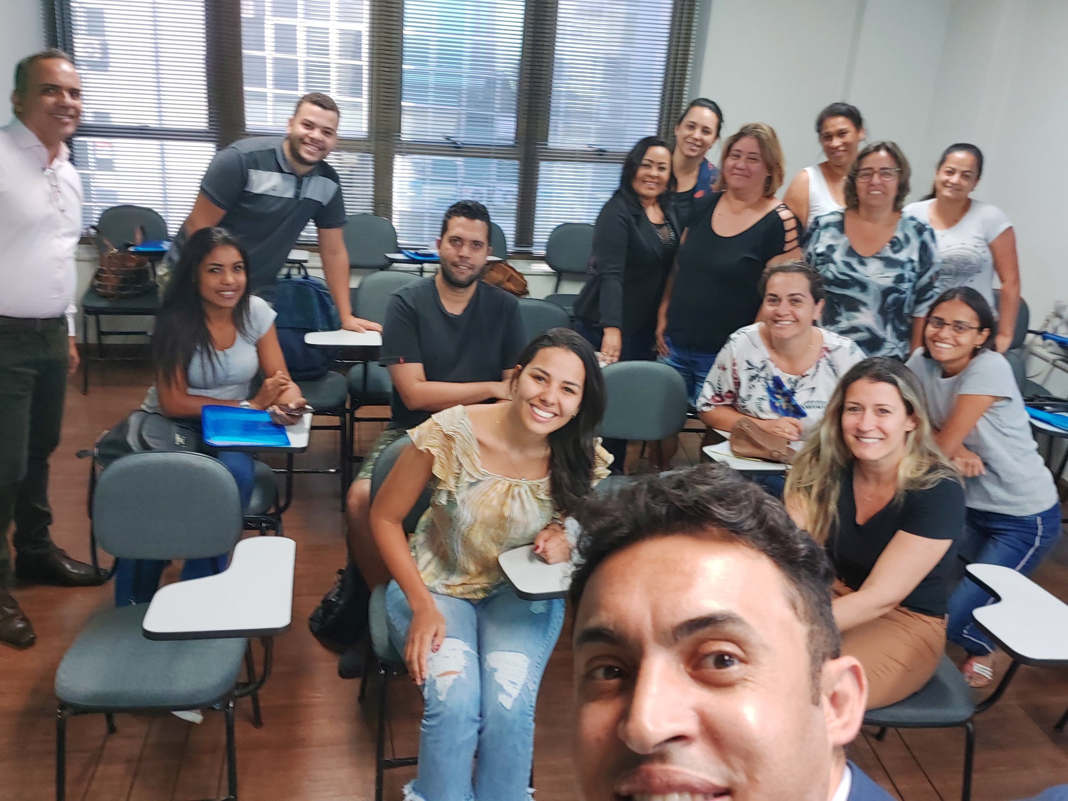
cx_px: 534
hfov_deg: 56.8
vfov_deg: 44.2
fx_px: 987
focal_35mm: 32
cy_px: 400
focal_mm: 4.58
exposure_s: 1/24
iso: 200
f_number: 2
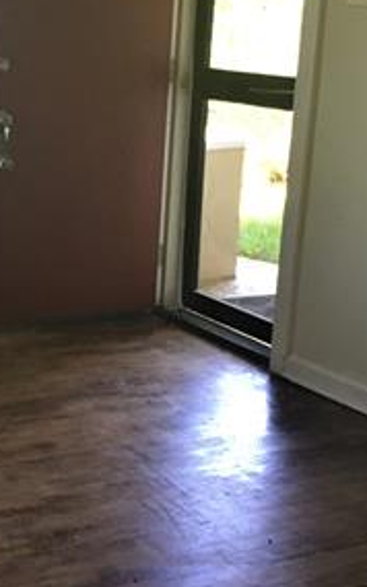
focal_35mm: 69
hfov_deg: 18.0
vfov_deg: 29.7
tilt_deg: -17.2
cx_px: -64
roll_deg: +1.1
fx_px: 1105
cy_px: 335
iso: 80
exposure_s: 1/30
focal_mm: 4.15
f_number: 2.2
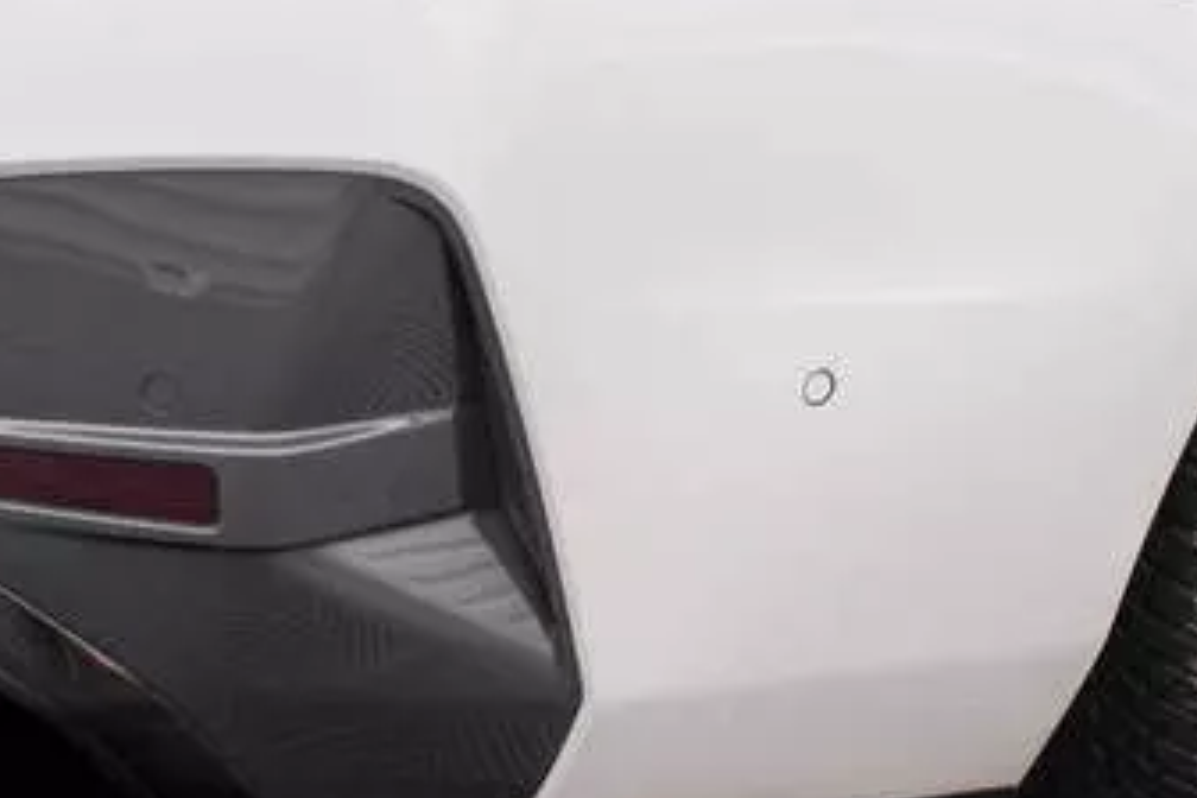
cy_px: 574
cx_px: 552
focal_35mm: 110
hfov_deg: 18.6
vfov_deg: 12.4
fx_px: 3657
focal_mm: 35
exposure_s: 1/125
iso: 500
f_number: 2.5
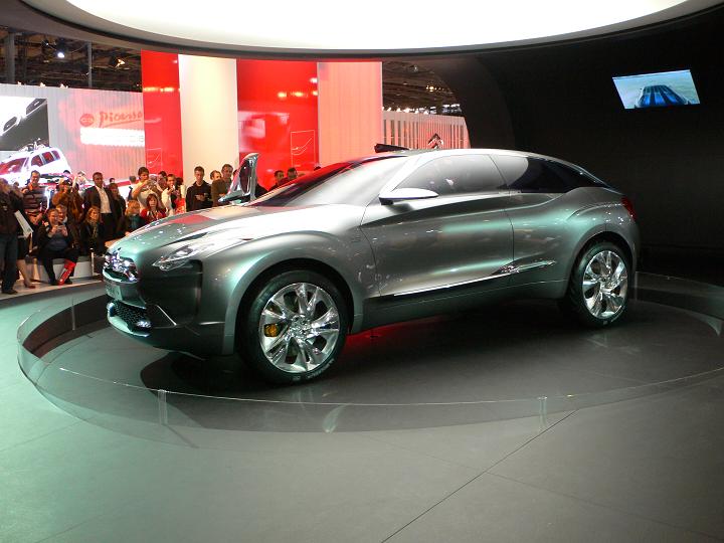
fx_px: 711
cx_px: 362
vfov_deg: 41.8
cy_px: 272
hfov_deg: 54.0
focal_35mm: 34
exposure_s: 1/30
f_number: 2.8
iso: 125
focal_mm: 6.3
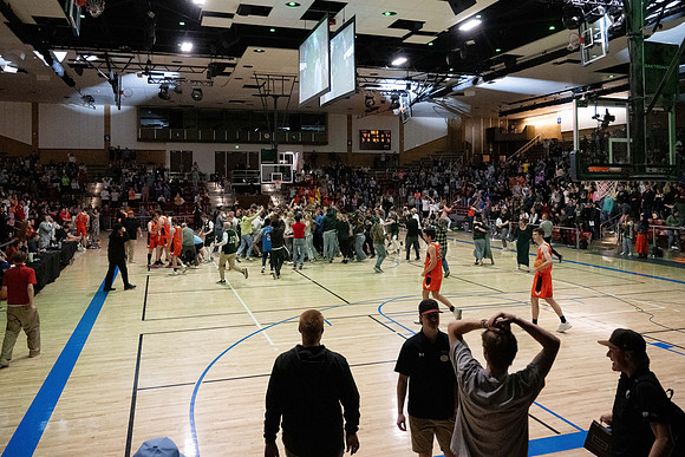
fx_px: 557
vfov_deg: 44.4
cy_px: 182
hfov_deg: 63.2
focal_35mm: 29
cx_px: 347
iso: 8000
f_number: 4
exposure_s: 1/400
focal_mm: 24
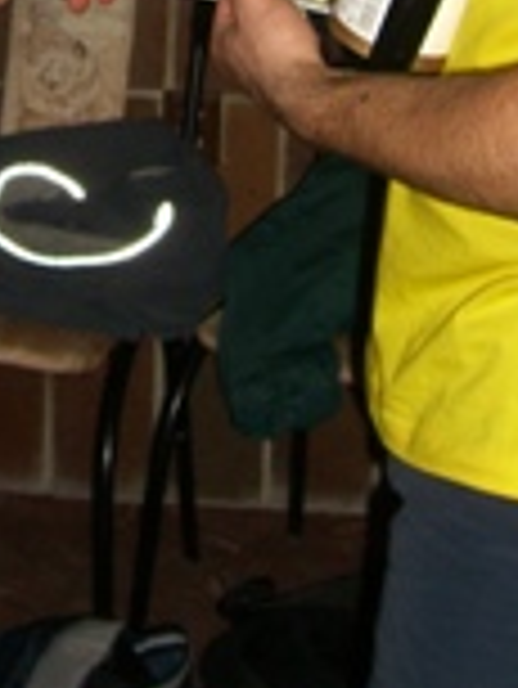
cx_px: 86
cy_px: -209
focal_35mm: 116
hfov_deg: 12.7
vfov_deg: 16.1
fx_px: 2311
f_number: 4
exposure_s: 1/60
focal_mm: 7.9
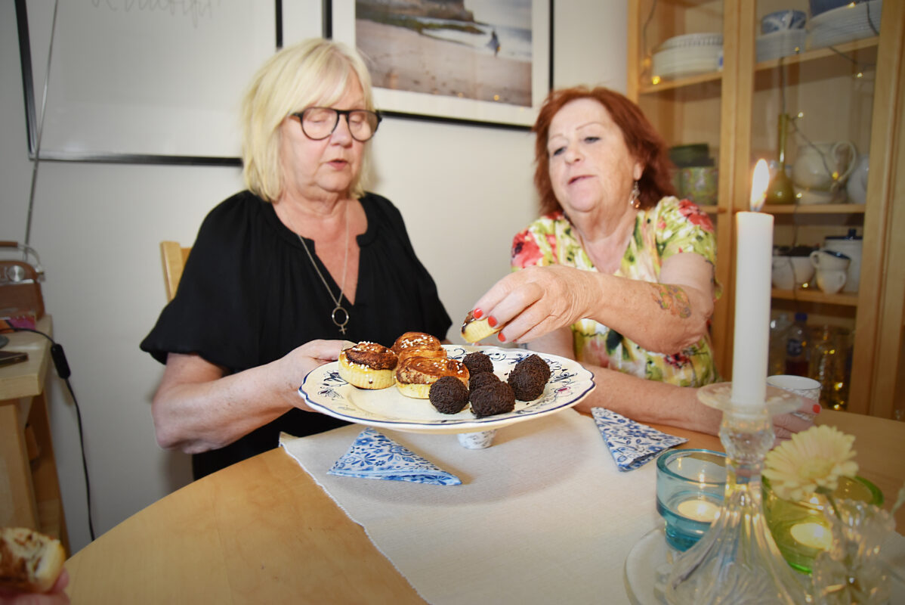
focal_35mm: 24
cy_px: 302
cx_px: 452
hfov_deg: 73.7
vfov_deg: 53.2
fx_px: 604
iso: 2200
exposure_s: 1/60
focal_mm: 24
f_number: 4
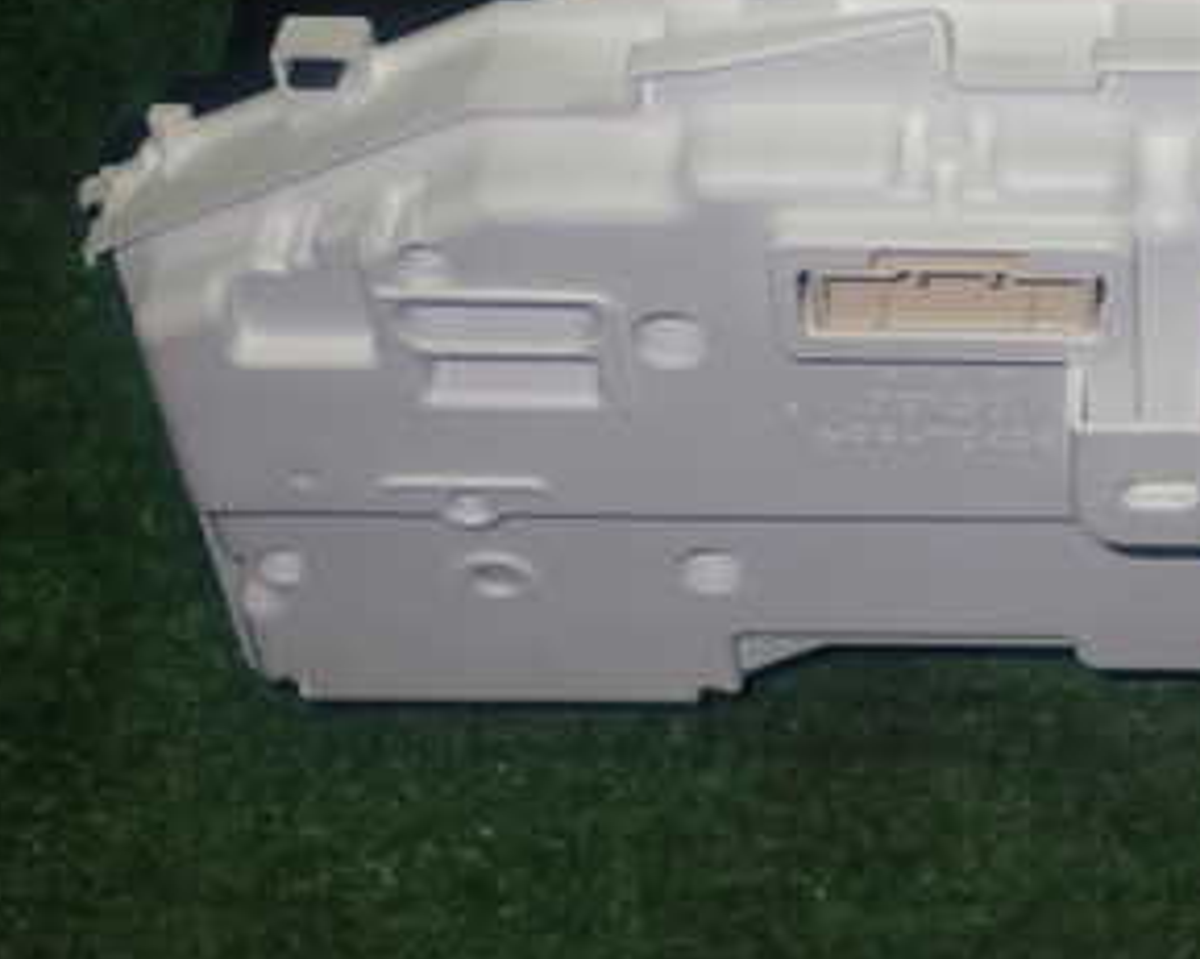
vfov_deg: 18.1
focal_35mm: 83
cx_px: 1179
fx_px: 2947
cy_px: 42
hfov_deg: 22.2
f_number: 8
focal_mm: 7.31
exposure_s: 1/40
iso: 400
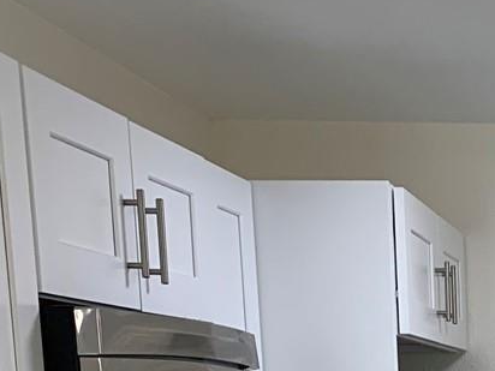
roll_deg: -0.1
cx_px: 730
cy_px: 707
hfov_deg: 17.6
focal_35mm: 101
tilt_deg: -10.0
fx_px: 1444
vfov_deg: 13.0
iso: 64
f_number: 1.8
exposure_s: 1/120
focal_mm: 4.25
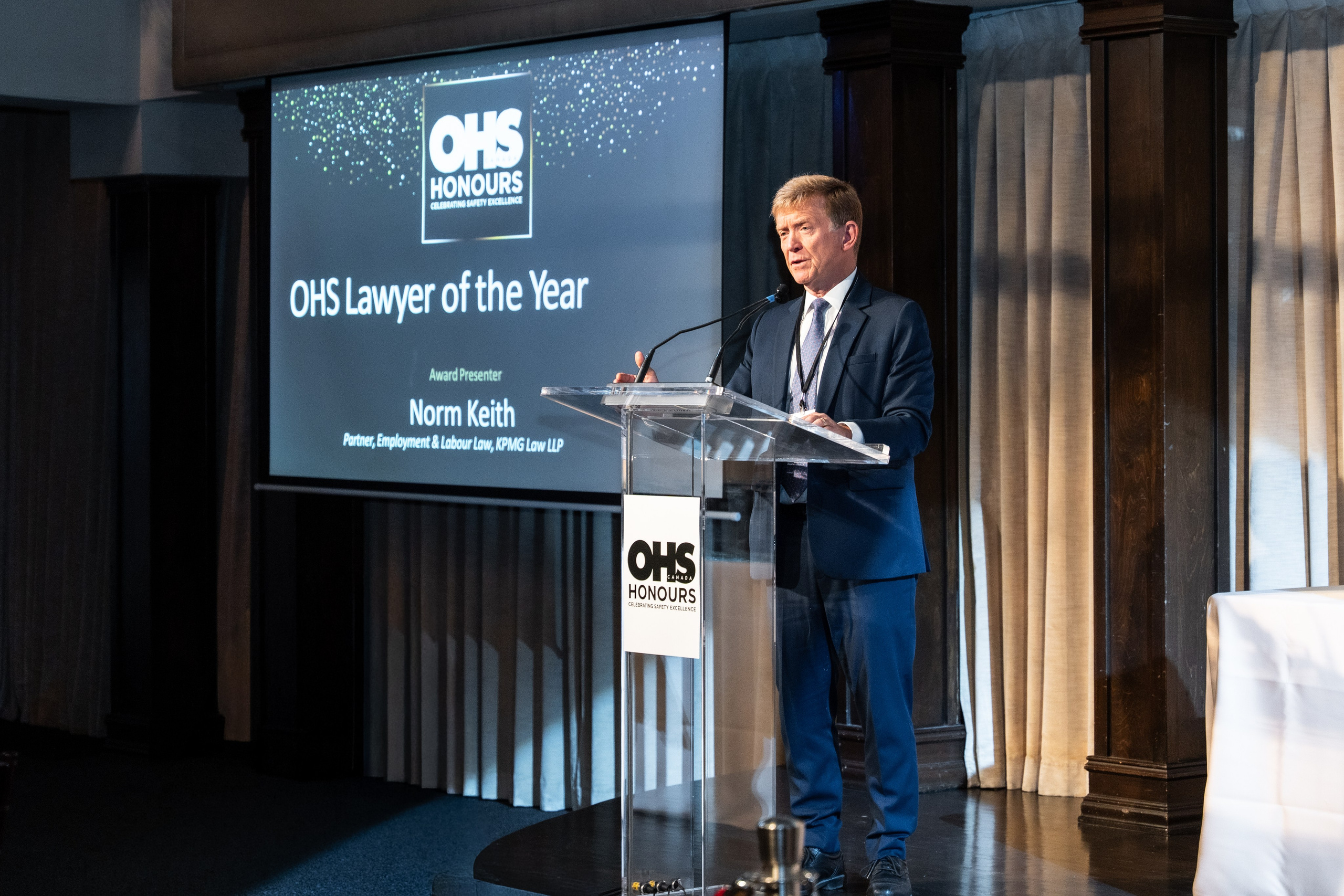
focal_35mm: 84
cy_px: 361
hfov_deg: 24.3
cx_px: 669
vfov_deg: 16.3
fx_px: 3118
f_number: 2.8
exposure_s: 1/200
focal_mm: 70
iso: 1250
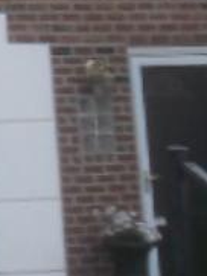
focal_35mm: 215
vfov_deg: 9.1
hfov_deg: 5.6
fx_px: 1712
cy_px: -63
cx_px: -741
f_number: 3.5
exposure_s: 1/378
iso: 80
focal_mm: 4.9
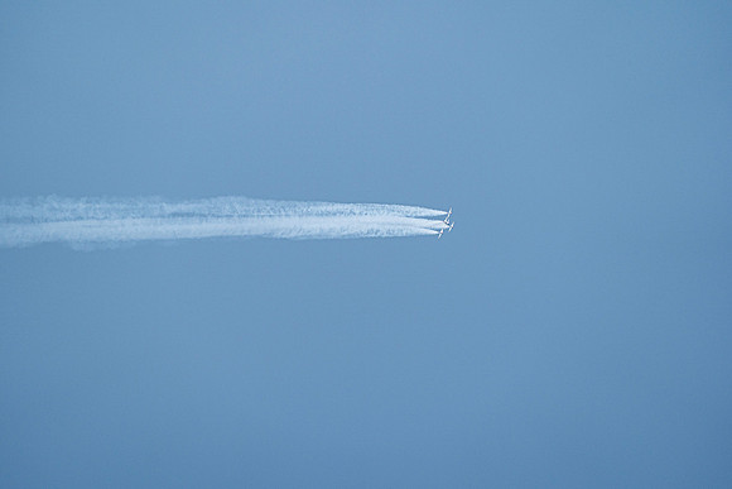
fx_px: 8135
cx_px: 366
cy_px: 244
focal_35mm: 400
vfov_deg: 3.4
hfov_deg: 5.2
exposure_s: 1/1600
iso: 800
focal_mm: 400
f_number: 10
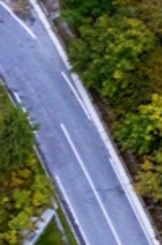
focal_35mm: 223
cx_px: -113
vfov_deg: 8.6
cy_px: 524
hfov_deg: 6.0
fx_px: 1512
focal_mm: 10.26
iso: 200
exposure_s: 1/160
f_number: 3.5
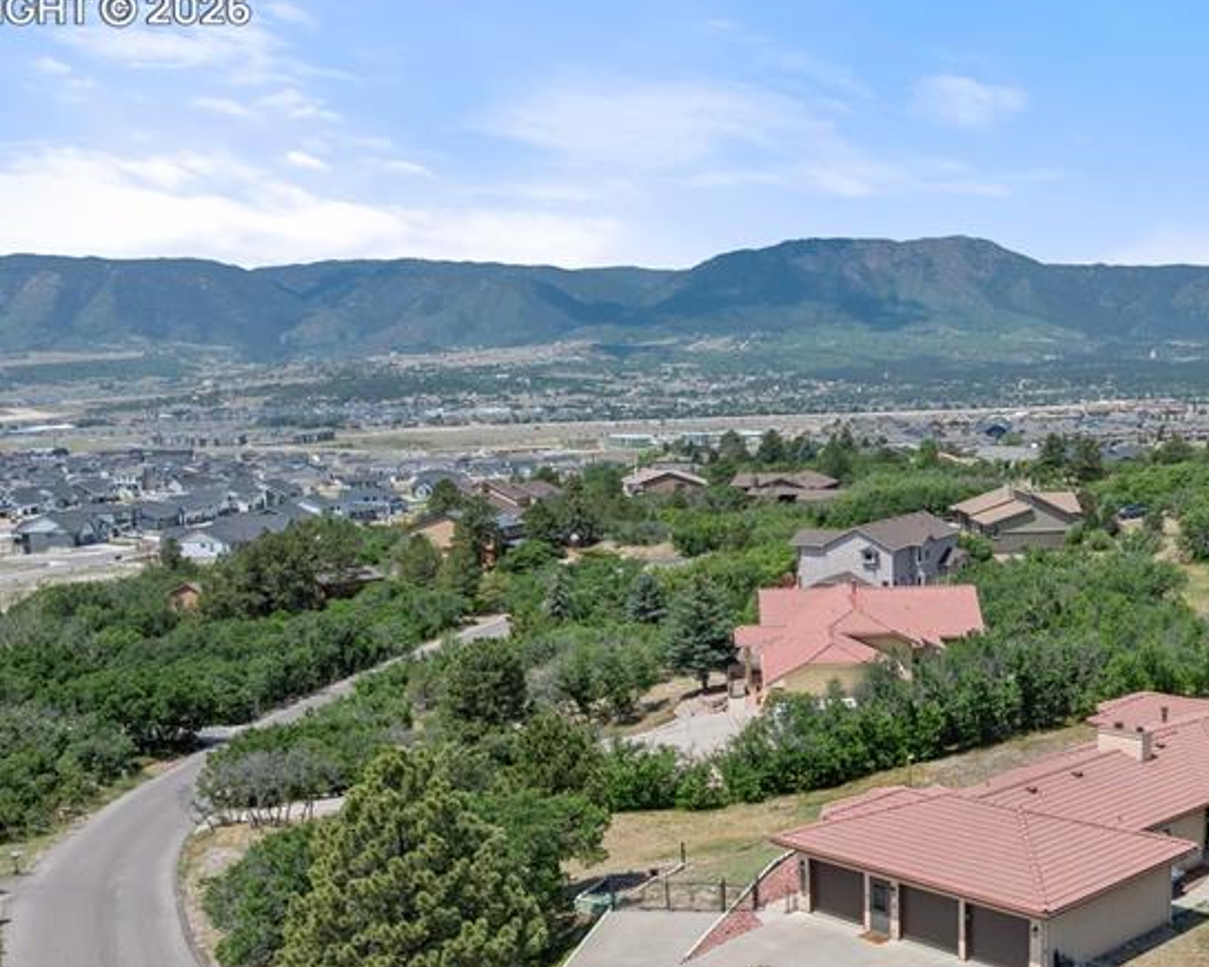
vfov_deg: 33.7
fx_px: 1574
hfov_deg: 40.4
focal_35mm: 44
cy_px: 679
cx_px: 958
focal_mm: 12.29
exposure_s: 1/320
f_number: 2.8
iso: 150
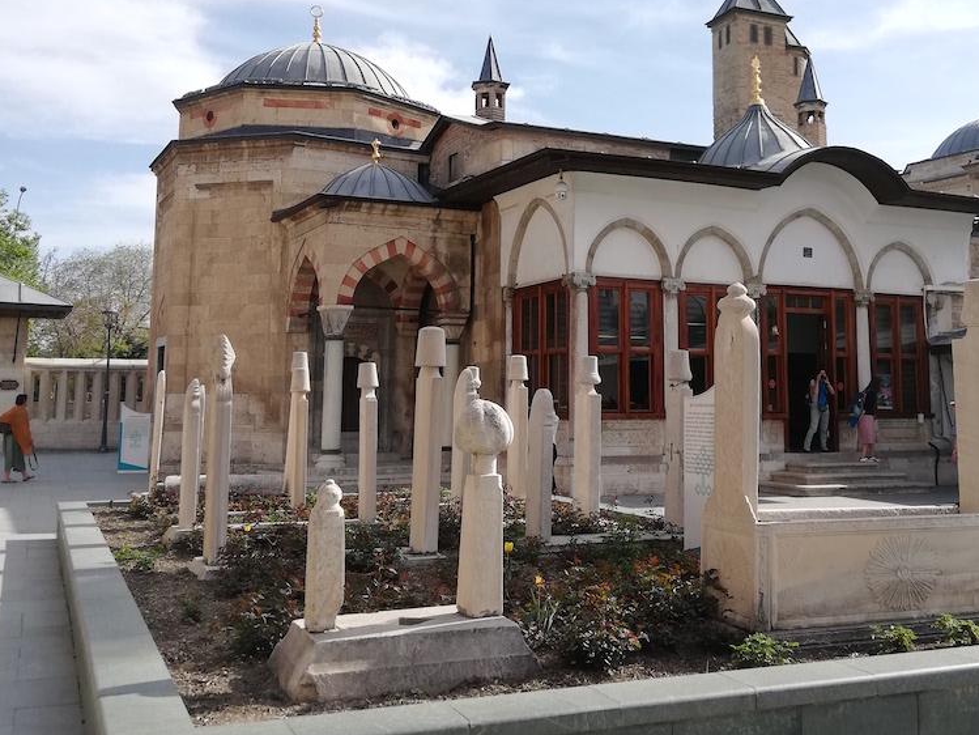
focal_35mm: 40
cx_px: 554
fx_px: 1131
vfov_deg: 35.7
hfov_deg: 46.7
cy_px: 265
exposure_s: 1/635
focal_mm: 3.81
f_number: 2.2
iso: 50
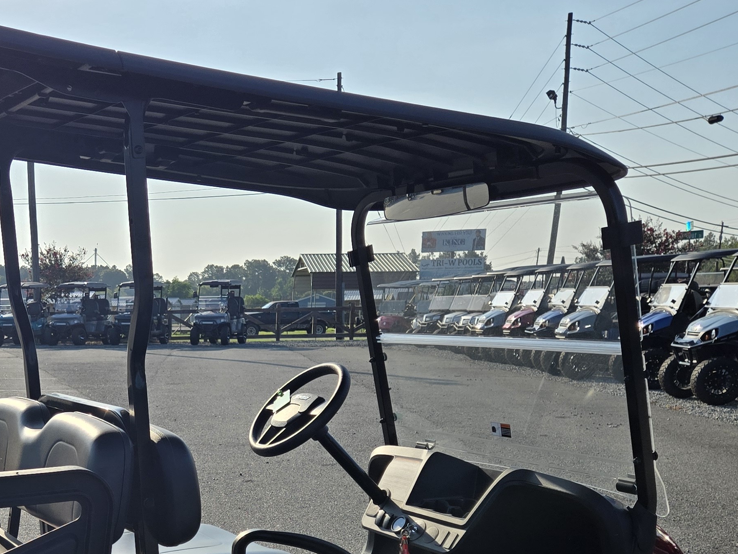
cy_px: 534
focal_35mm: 51
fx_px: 1087
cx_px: 166
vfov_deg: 27.2
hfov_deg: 36.4
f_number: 1.8
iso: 25
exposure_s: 1/3493
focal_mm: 5.4
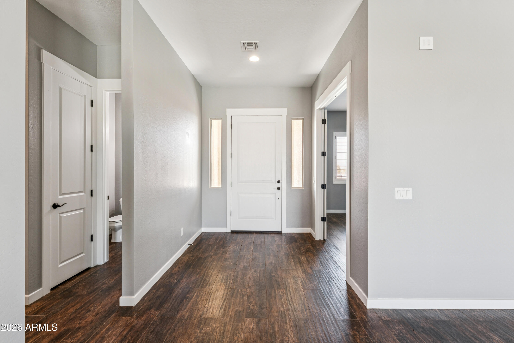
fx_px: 228
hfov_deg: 96.7
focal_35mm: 16
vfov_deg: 73.7
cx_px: 257
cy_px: 172
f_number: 13
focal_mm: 16
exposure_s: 1/8
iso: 400
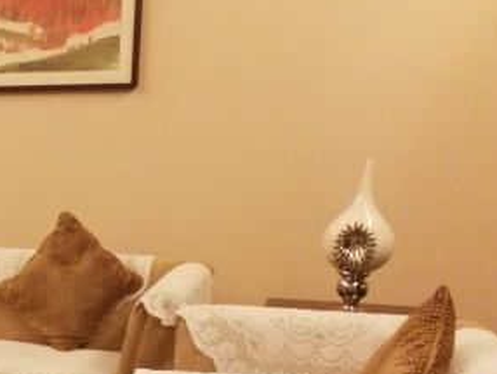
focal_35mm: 66
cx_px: -96
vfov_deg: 22.0
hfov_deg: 26.2
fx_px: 948
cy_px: 300
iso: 400
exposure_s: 1/25
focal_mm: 3.95
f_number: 2.2
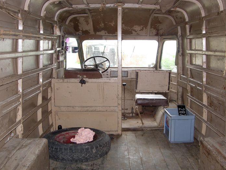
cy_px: 83
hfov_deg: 42.9
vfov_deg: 32.9
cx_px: 119
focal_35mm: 44
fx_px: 287
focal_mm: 7.8
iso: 81
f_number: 2.8
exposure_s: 1/65.8
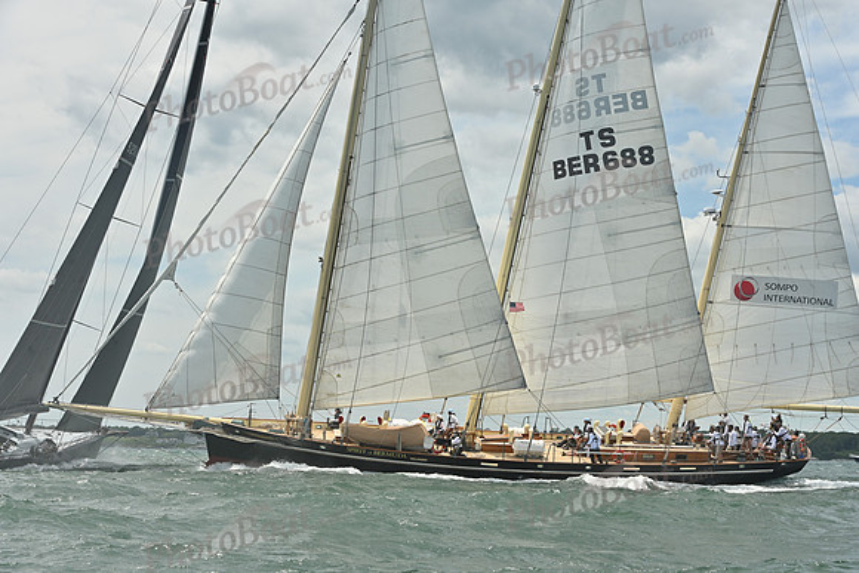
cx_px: 430
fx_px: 1671
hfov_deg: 28.8
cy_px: 286
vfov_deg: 19.5
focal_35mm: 70
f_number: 9
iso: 250
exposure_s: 1/1250
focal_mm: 70
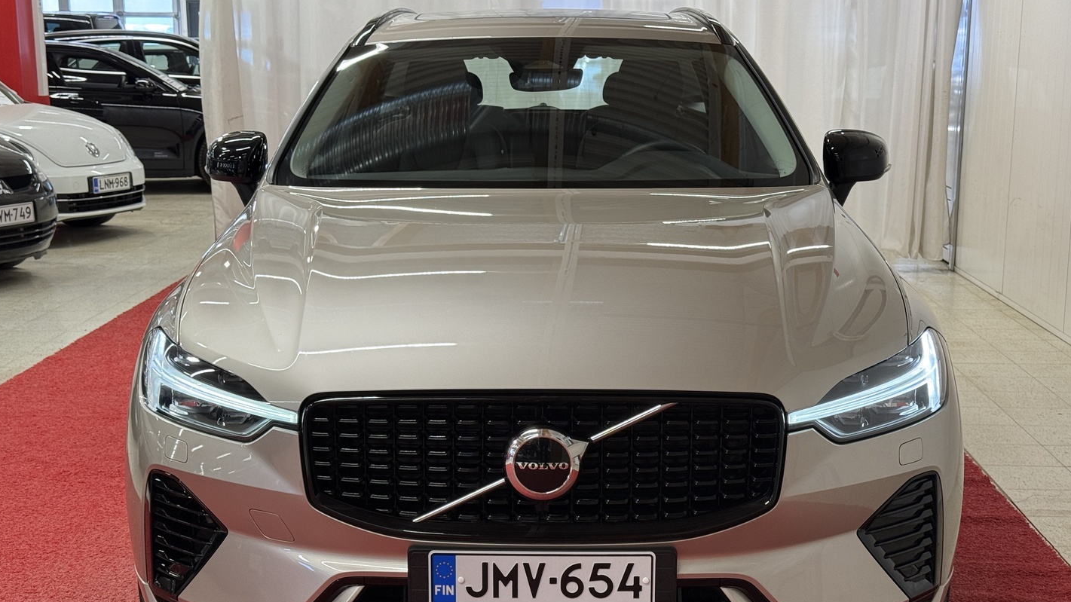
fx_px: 1505
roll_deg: -0.3
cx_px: 531
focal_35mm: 53
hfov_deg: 39.2
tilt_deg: -9.9
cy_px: 351
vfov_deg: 22.6
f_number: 1.78
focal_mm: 6.76
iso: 50
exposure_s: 1/58
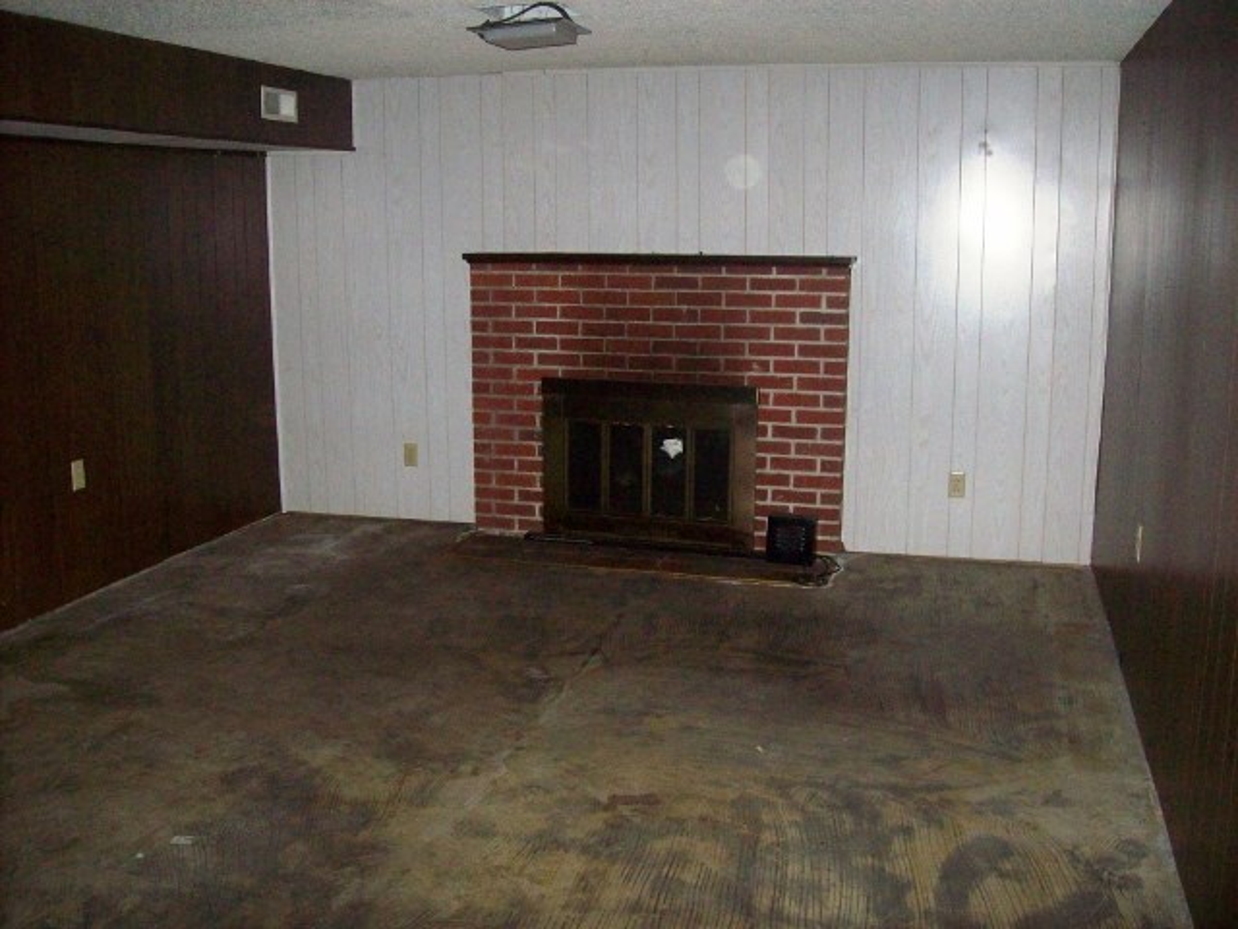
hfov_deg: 51.4
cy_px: 464
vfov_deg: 39.7
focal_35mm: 36
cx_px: 619
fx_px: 1287
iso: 200
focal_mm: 6
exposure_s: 1/64
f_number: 2.7
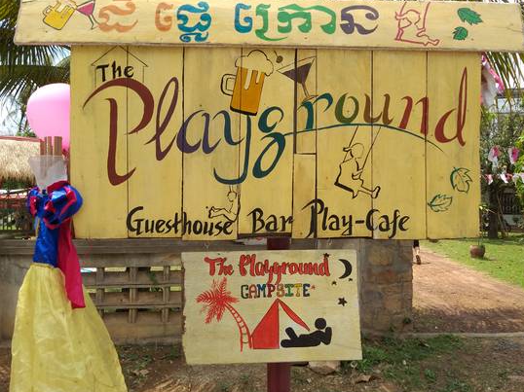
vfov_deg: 48.2
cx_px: 260
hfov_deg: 61.7
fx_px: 439
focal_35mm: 29
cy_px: 199
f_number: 1.7
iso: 40
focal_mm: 3.93
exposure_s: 1/1119
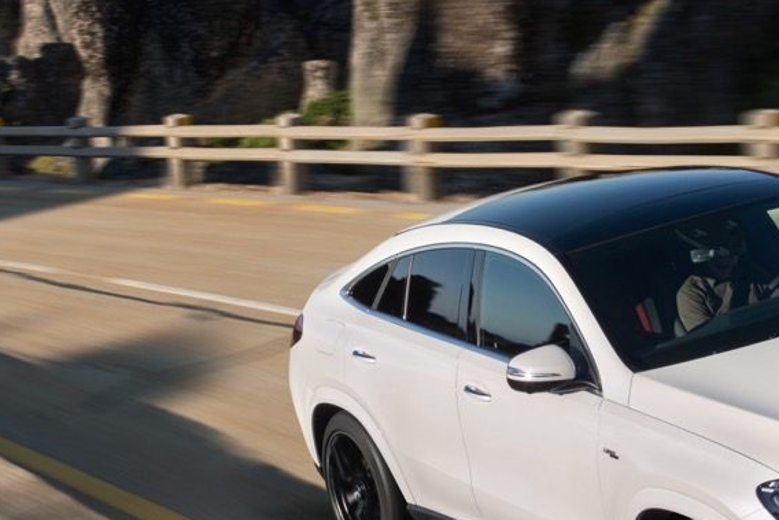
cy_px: 268
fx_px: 2857
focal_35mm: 132
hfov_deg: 15.5
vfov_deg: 10.4
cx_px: 410
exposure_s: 1/200
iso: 100
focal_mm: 50
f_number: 11
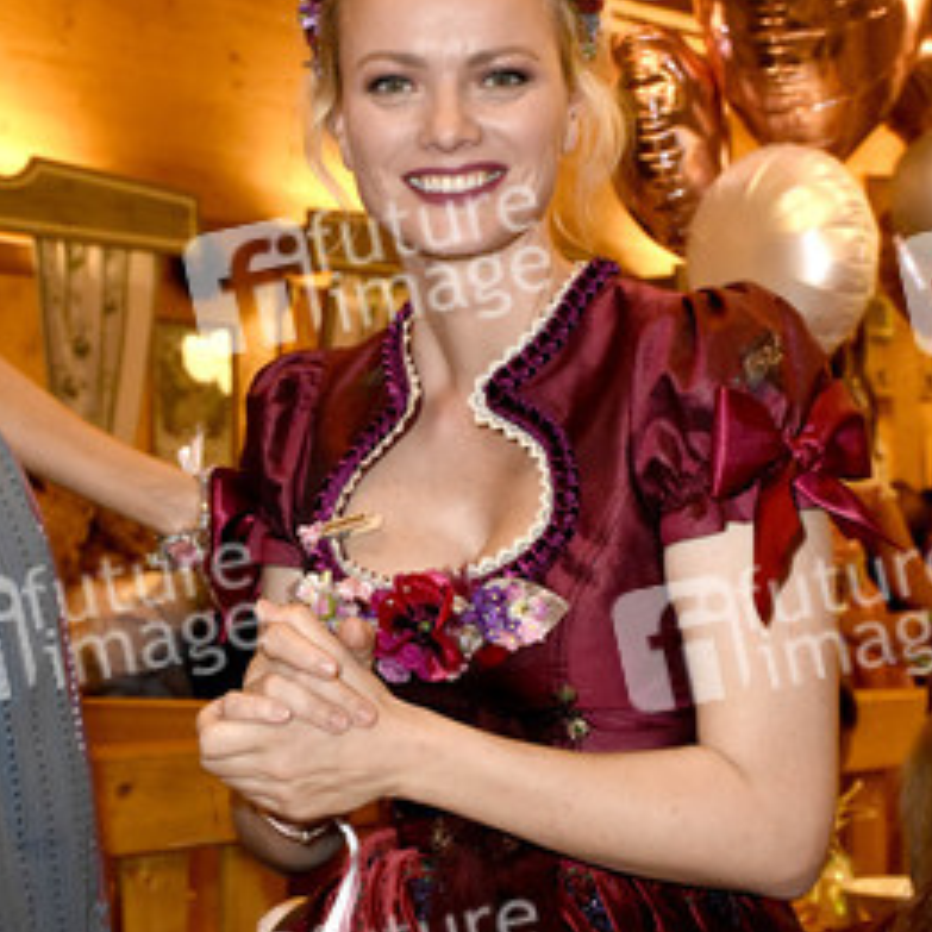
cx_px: 471
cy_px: 450
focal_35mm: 78
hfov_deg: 22.2
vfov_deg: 22.2
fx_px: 2376
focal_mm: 40
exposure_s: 1/125
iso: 5000
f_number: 6.3
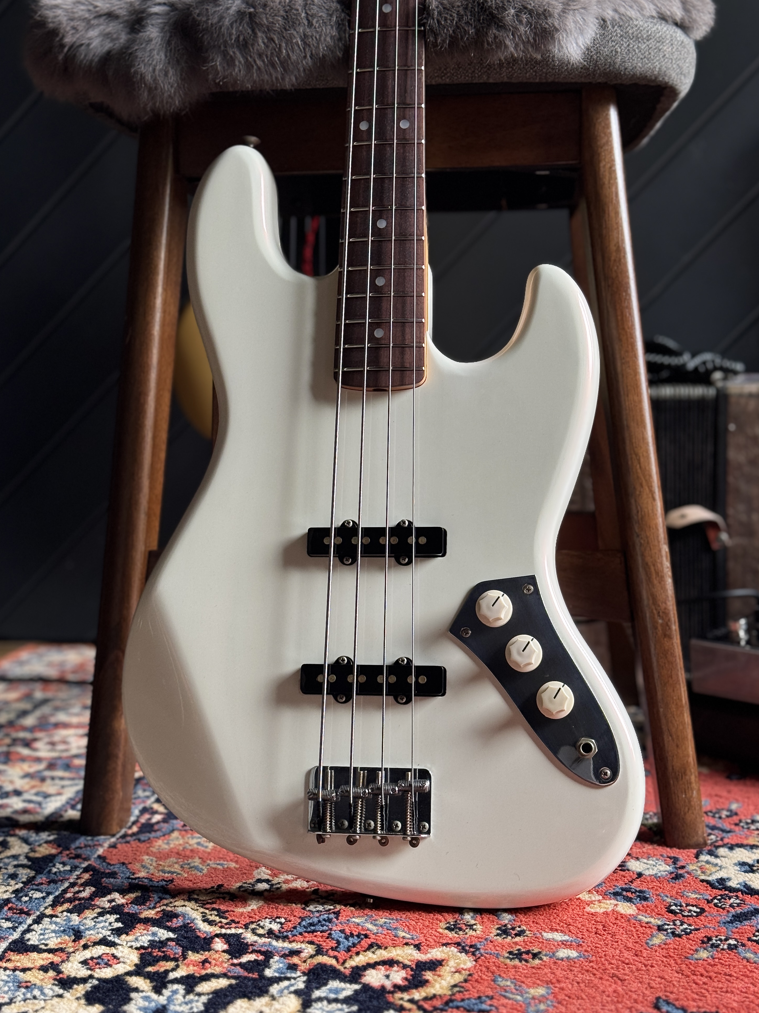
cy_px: 490
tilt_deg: -3.2
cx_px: 375
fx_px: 1462
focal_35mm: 50
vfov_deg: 38.2
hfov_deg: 29.1
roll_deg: +0.8
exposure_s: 1/60
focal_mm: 6.76
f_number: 1.78
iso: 100
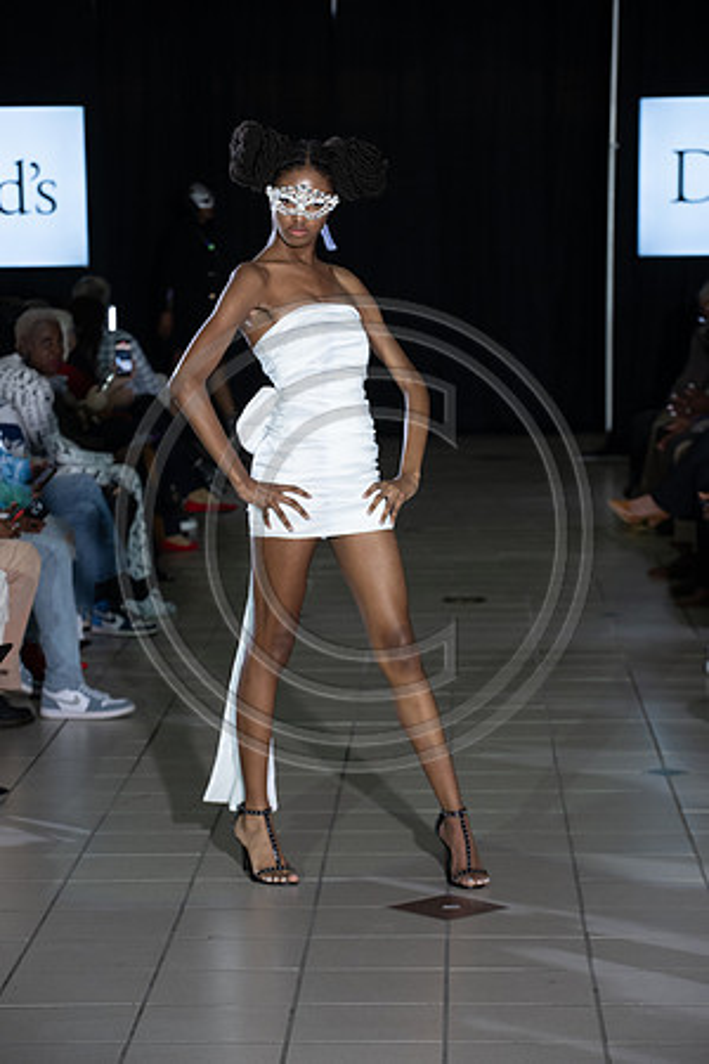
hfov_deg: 12.2
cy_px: 532
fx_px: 3308
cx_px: 354
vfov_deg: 18.3
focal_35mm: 112
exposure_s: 1/160
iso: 1250
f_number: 5.6
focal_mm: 112
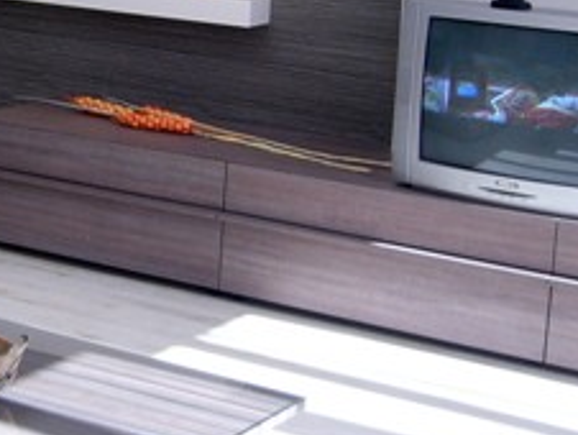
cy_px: 51
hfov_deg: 18.7
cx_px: -115
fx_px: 1655
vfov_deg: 14.8
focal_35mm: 99
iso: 100
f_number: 2.8
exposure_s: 1/250
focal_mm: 5.8
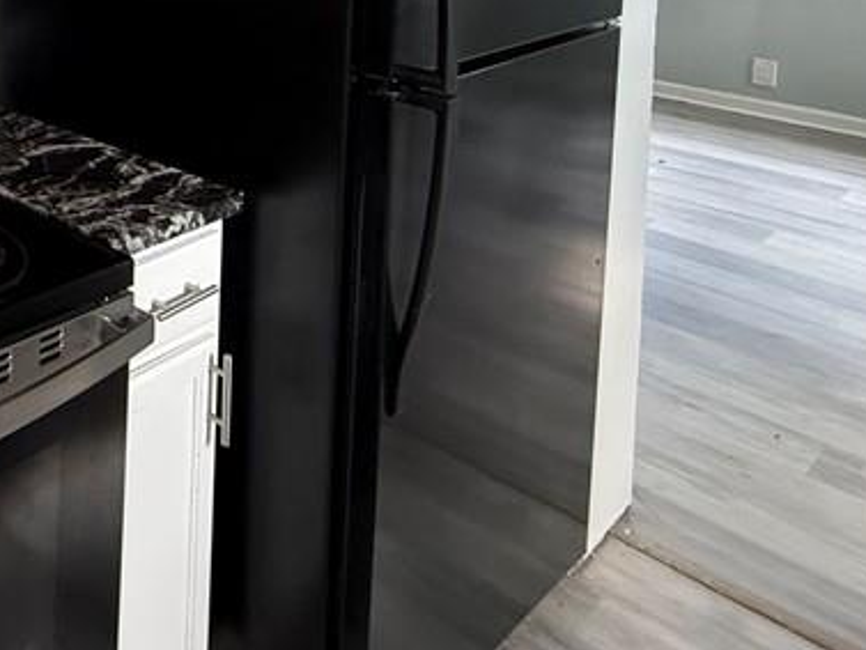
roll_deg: +0.7
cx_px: -204
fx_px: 951
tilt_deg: -2.4
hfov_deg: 36.2
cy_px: -119
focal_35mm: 38
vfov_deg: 31.8
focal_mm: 2.22
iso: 320
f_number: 2.2
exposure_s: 1/120
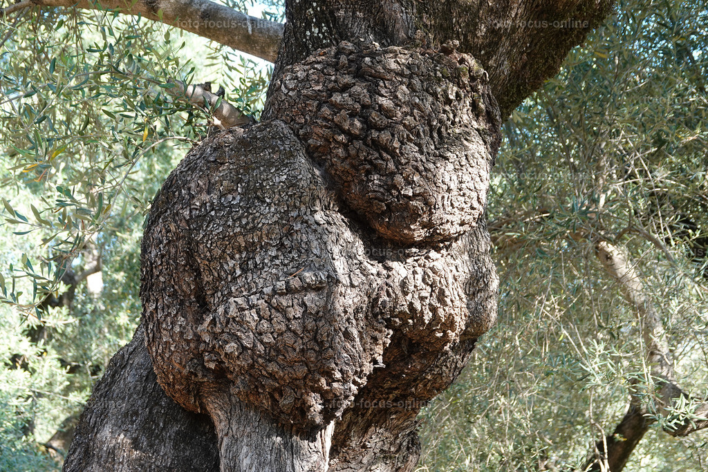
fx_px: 1416
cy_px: 236
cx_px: 354
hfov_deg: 28.1
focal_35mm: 72
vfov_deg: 18.9
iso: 125
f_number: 3.5
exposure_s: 1/80
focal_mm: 26.42
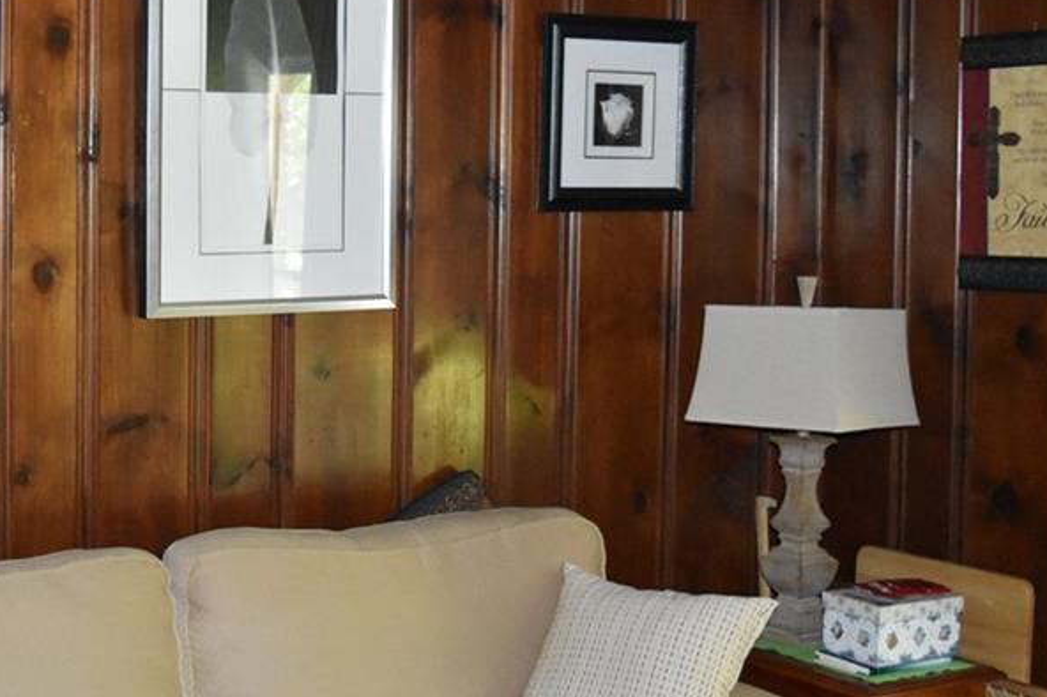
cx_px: 331
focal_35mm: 65
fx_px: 1885
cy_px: 267
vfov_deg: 20.9
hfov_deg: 30.8
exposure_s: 1/60
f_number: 4
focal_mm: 25
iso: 6400
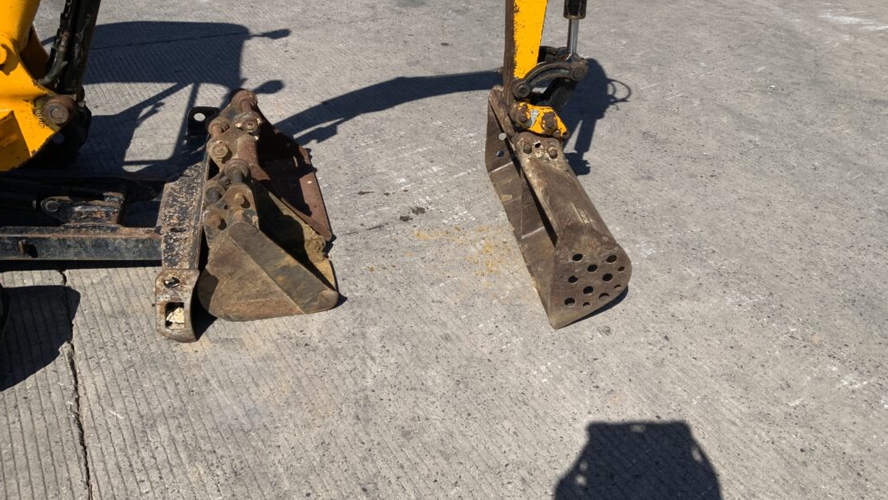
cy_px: 165
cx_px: 444
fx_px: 754
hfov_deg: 61.0
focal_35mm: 32
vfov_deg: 36.3
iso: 20
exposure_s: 1/2320
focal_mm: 3
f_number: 1.8
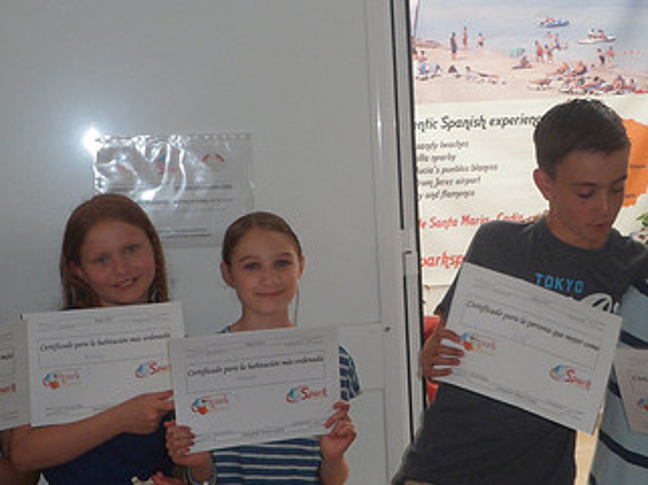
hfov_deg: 25.6
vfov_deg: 19.3
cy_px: 246
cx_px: 418
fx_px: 1421
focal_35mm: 76
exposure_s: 1/60
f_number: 4.2
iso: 120
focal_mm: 7.8
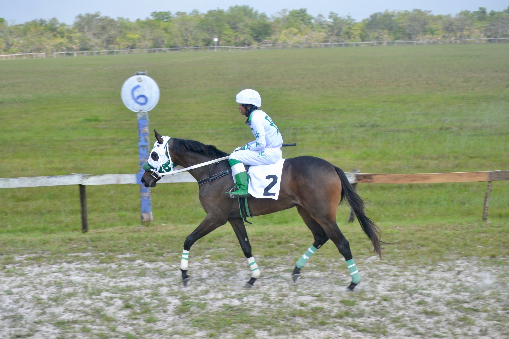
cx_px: 254
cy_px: 170
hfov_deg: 24.6
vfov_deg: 16.6
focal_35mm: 82
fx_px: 1166
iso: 100
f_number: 6.3
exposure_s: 1/160
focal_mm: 55
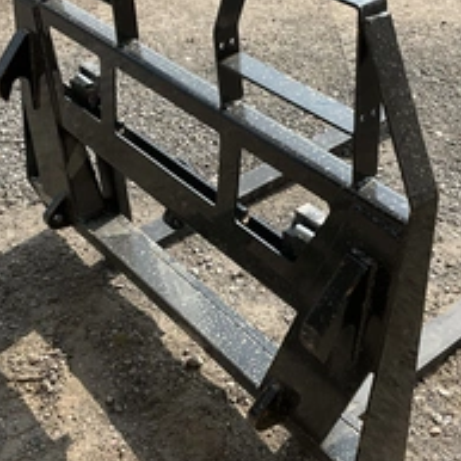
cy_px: 177
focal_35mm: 53
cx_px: 236
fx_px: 799
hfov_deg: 32.2
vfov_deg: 32.1
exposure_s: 1/929
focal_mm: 3
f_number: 1.8
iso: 25
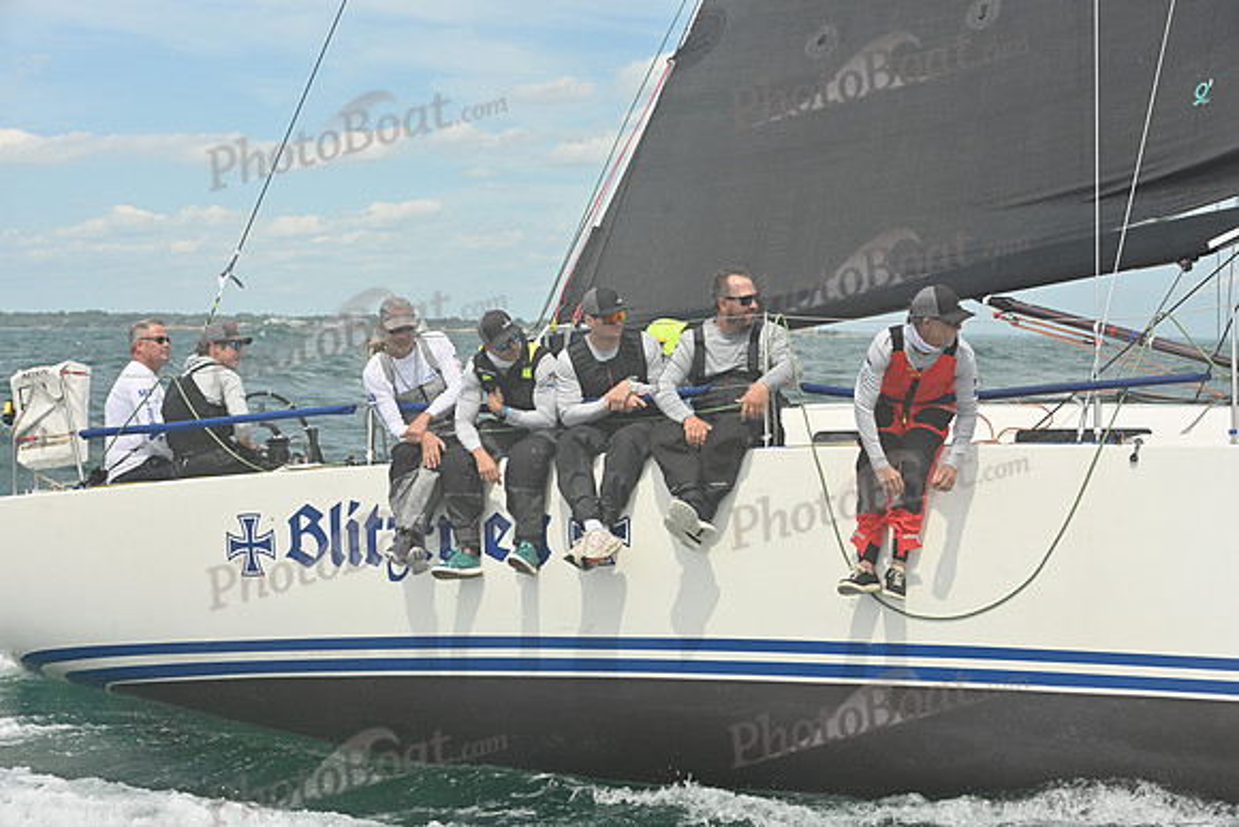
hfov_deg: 28.8
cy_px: 414
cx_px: 620
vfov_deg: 19.5
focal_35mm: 70
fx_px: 2410
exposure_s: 1/1250
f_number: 9
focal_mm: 70
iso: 320
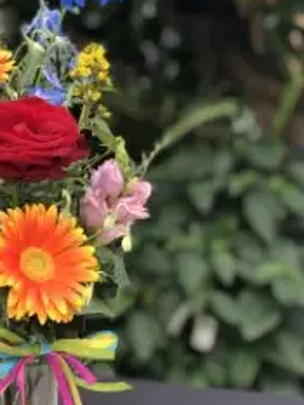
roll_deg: -0.3
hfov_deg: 13.7
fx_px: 1252
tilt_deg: -2.2
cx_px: 19
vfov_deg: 18.4
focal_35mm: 107
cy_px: 212
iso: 16
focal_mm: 6
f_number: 2.4
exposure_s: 1/75
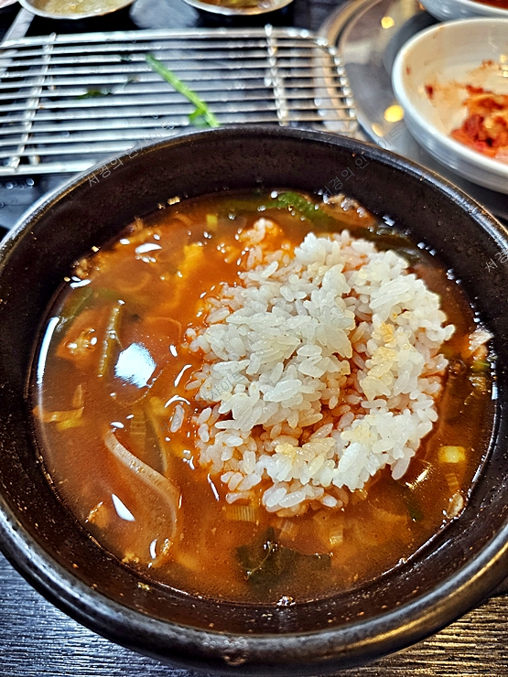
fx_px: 450
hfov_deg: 58.9
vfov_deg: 73.9
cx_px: 254
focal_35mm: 23
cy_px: 338
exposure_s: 1/120
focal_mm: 6.3
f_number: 1.7
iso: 250
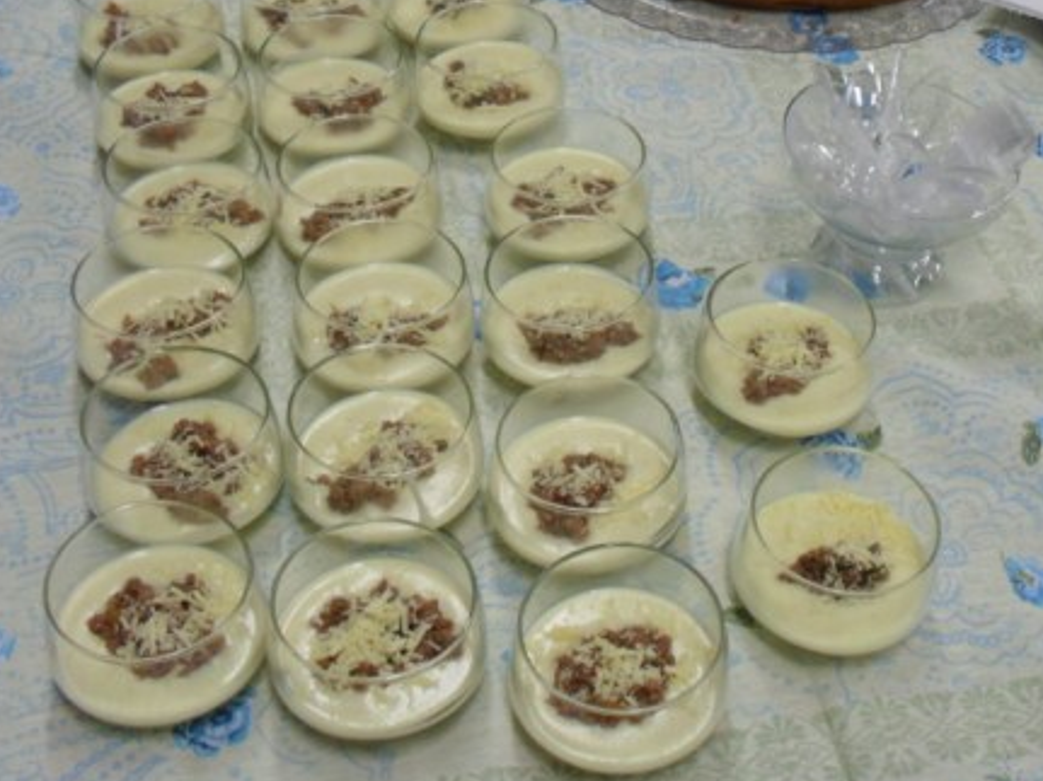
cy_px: 261
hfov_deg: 36.2
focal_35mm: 52
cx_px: 755
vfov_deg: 27.8
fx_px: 1566
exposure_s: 1/30
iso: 160
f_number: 3.2
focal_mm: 6.3
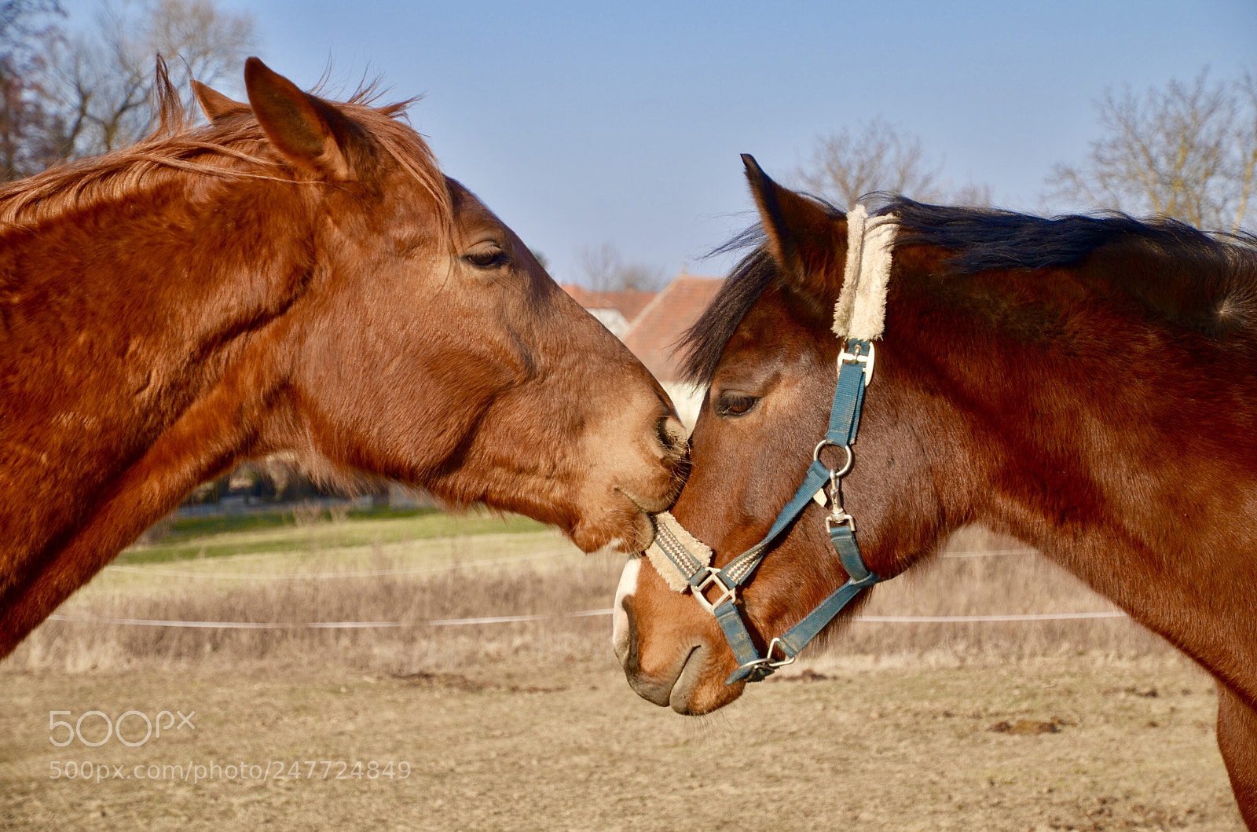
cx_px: 628
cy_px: 416
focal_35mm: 84
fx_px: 2926
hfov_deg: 24.2
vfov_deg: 16.2
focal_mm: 56
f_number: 5.6
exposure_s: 1/500
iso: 100
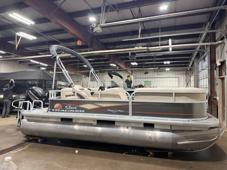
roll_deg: +0.6
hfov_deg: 71.6
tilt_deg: +1.0
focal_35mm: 24
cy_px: 85
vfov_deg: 56.8
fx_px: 157
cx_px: 114
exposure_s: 1/120
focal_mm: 6.76
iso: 200
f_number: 1.78
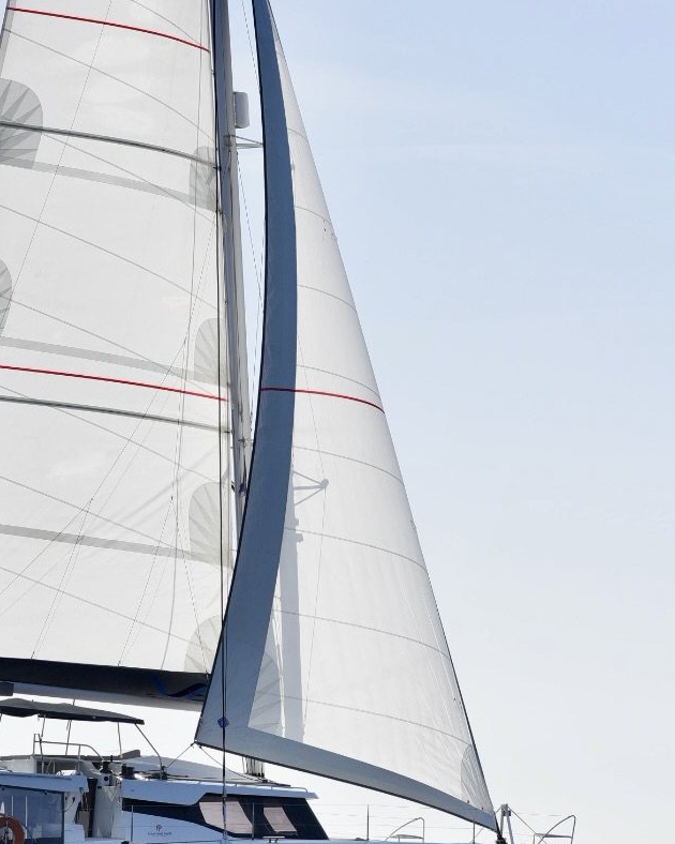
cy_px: 489
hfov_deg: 9.4
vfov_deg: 11.8
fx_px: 4097
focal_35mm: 164
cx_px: 250
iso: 400
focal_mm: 85
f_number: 5.6
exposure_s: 1/4000
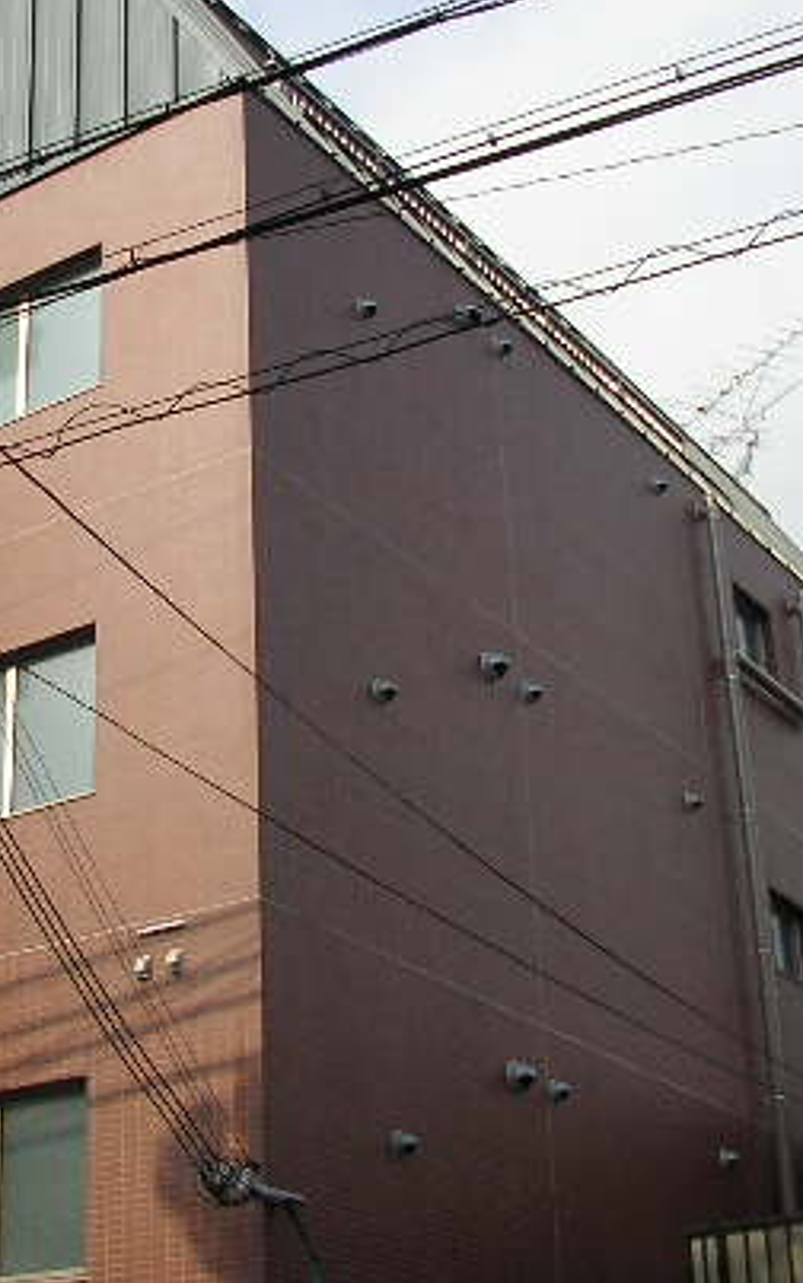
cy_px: 548
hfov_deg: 19.7
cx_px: -6
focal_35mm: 64
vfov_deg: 31.9
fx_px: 2240
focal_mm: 5.8
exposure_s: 1/550
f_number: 4.1
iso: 71
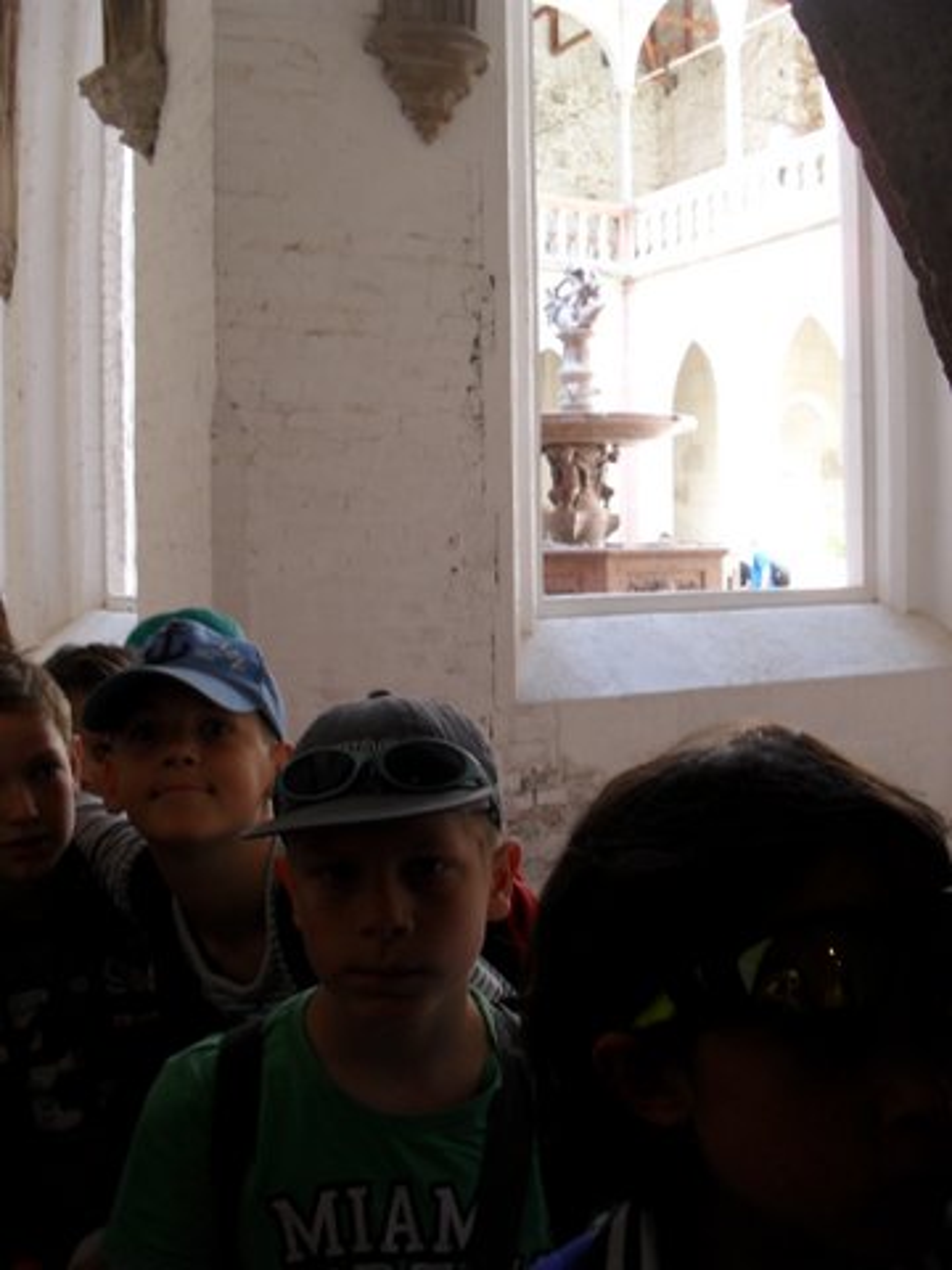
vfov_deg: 52.6
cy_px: 635
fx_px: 1283
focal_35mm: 35
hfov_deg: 40.7
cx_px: 476
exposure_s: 1/45
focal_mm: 6.3
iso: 100
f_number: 3.2
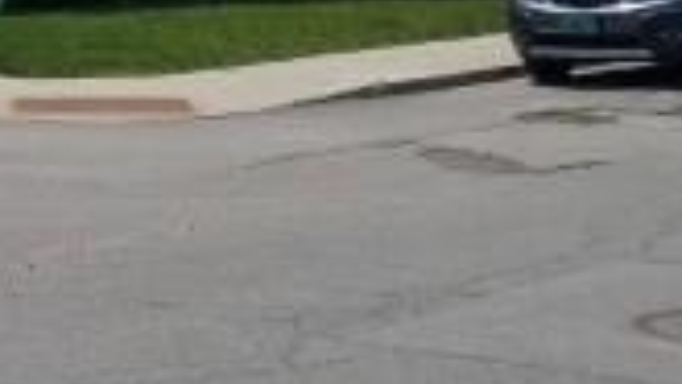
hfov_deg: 18.3
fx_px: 1990
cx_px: -169
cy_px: -429
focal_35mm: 110
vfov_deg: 10.1
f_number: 1.7
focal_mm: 4.2
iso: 50
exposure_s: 1/4560
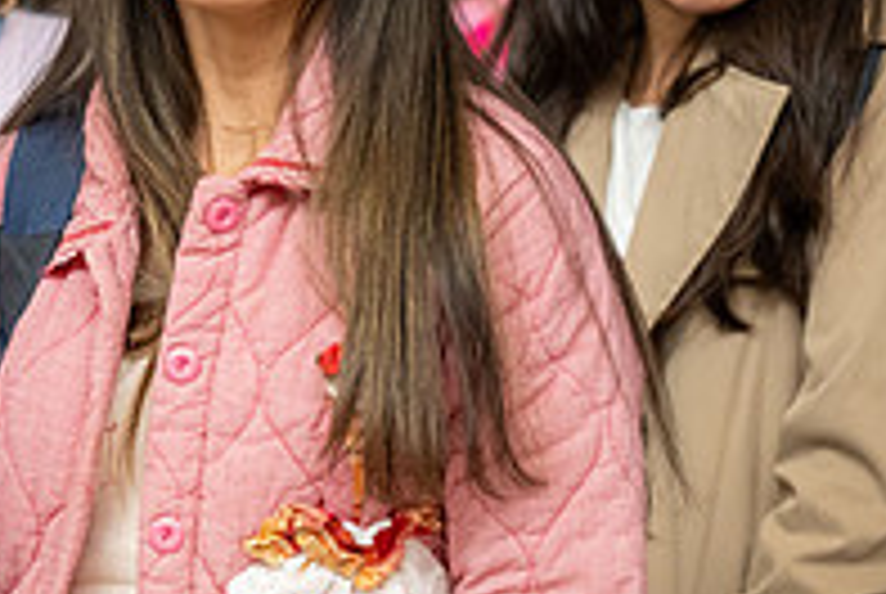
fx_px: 8331
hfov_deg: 6.0
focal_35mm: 338
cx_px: -279
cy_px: 169
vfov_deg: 4.1
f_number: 2.8
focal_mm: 115
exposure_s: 1/800
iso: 2500
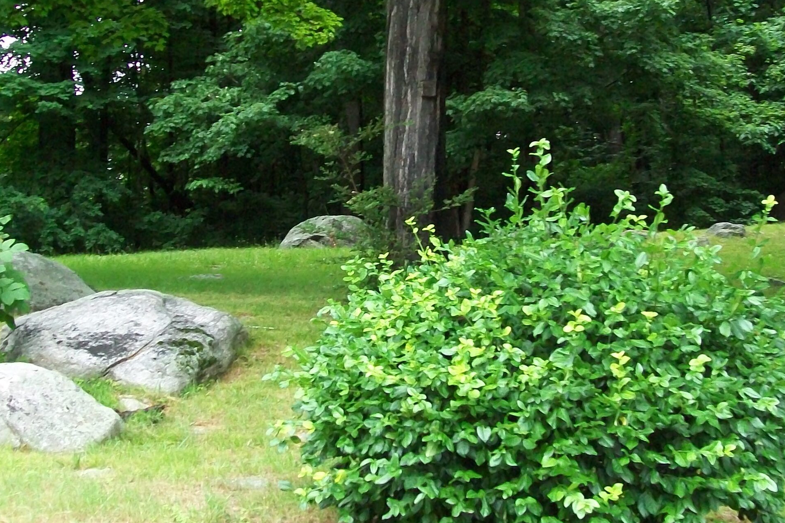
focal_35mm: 60
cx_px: 371
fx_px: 1308
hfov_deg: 33.4
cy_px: 252
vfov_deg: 22.6
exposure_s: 1/160
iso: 160
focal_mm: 6
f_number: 2.7
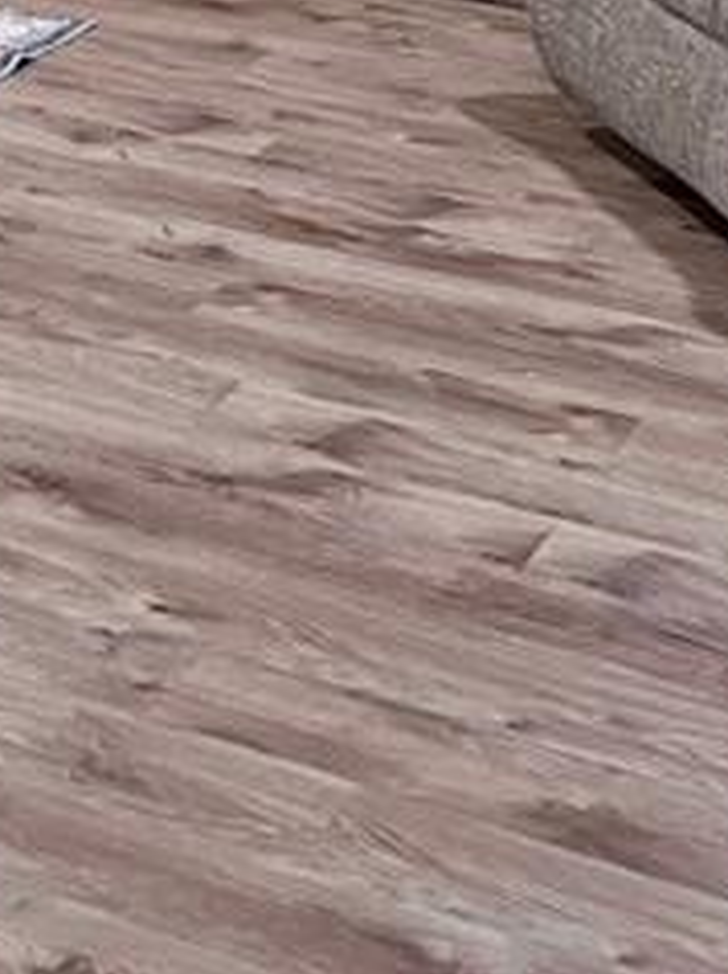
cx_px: -585
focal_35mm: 112
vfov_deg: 15.8
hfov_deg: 12.1
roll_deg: +0.5
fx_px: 3146
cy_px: -593
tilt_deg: -5.6
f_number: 1.5
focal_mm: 5.7
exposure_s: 1/60
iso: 125
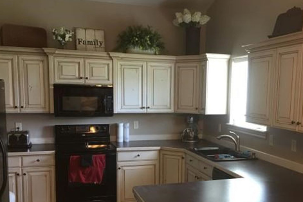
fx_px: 345
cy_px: 140
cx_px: 178
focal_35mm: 41
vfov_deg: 32.3
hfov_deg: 47.2
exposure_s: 1/15
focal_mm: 4.15
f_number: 2.2
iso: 50
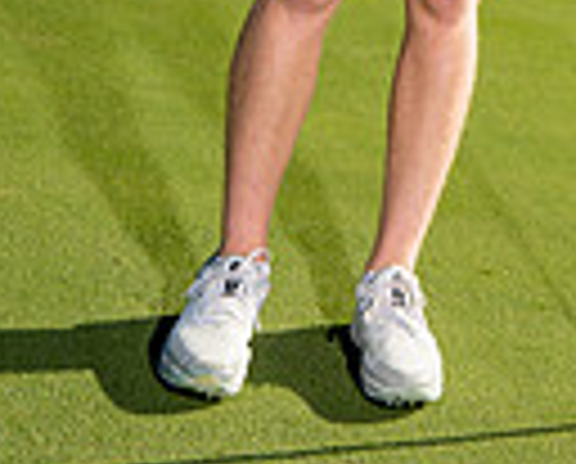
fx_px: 1350
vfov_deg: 15.2
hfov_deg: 23.1
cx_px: 572
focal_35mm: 79
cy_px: -496
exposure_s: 1/1000
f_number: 4
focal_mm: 24
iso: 100
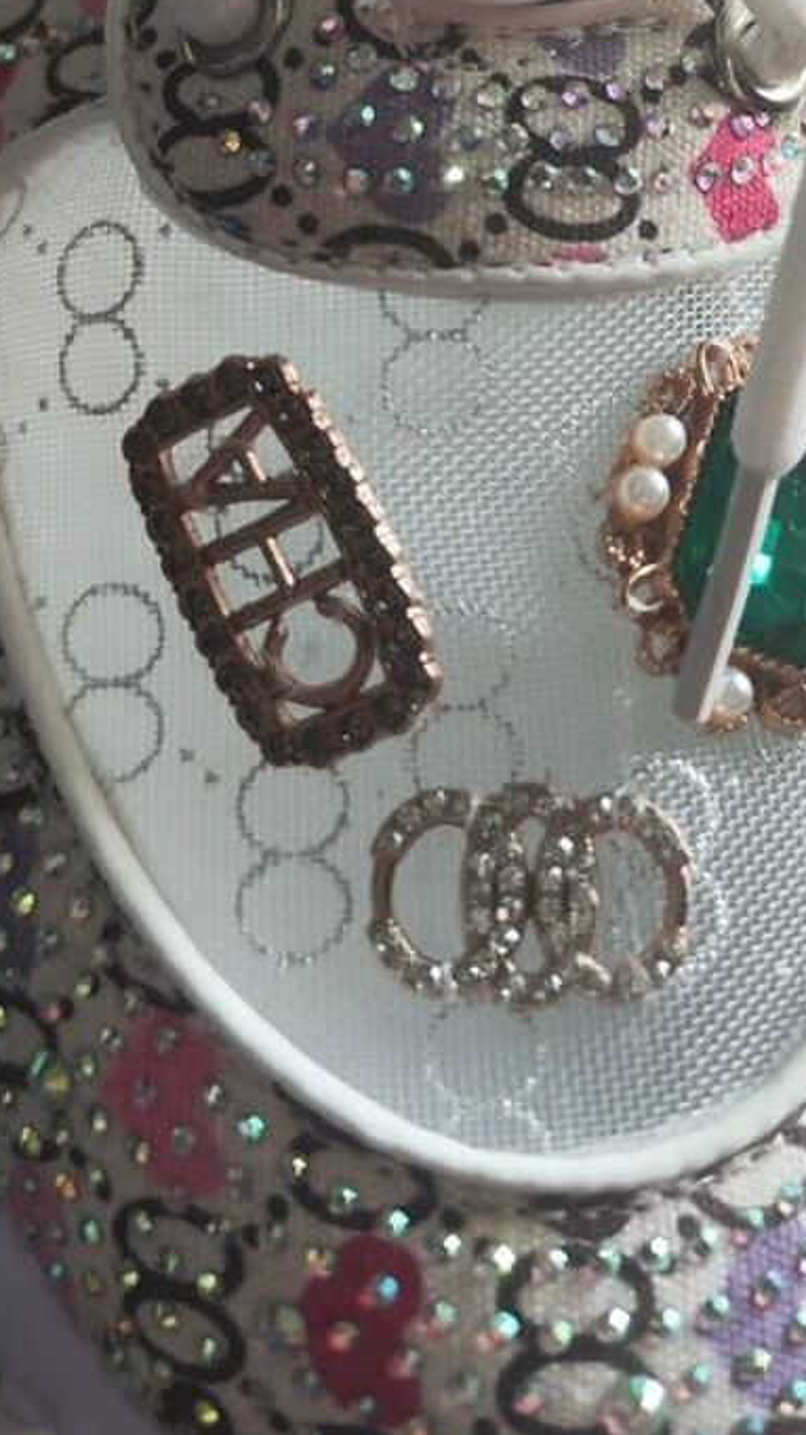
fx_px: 1864
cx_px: 469
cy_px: 233
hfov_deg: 24.4
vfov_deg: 39.9
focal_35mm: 49
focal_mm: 7.01
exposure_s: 1/100
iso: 271
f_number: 1.69
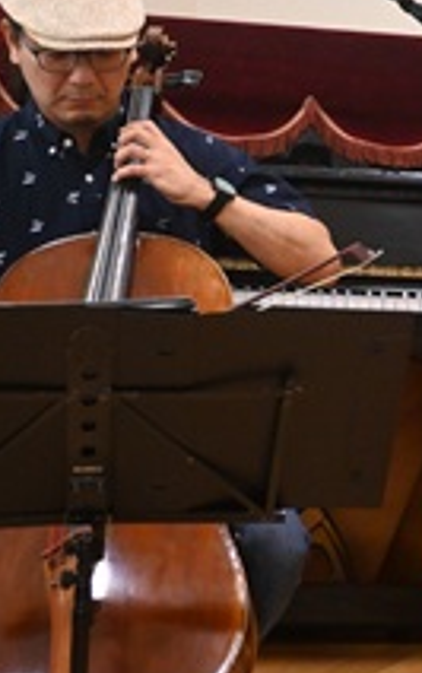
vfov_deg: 25.7
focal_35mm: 80
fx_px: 1464
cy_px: 216
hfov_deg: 15.5
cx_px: 573
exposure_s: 1/125
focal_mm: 22.5
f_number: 4
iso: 2800
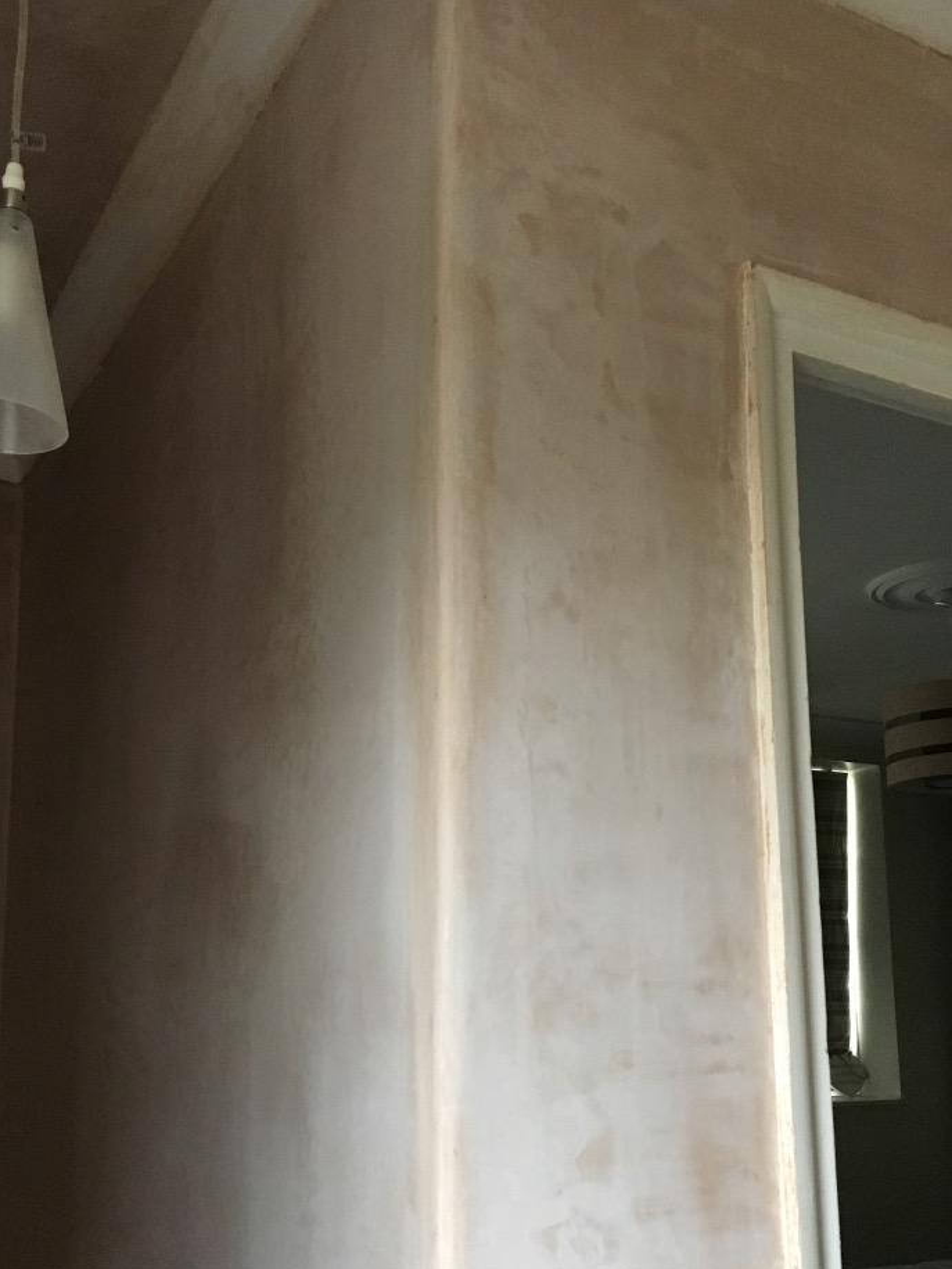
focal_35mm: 38
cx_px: 445
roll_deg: -1.1
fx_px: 1393
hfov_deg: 37.7
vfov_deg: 48.6
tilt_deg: +10.5
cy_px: 776
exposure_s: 1/25
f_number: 2.2
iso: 200
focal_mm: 4.15
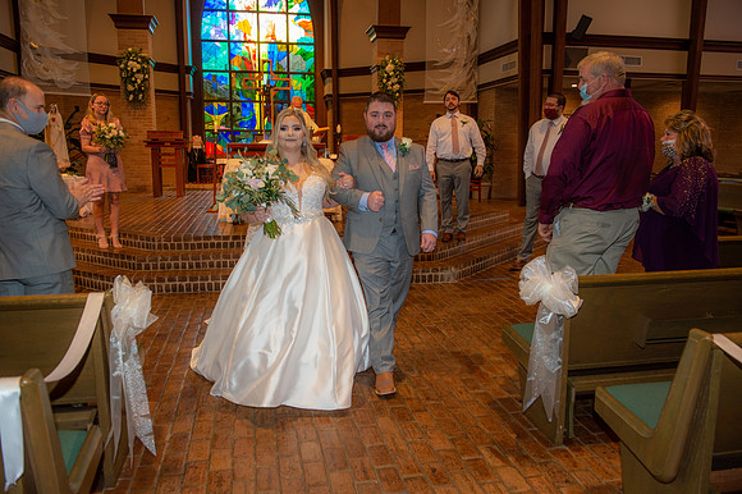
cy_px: 247
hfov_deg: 60.3
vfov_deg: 42.3
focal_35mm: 31
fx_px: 639
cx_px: 371
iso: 1250
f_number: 5
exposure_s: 1/125
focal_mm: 31
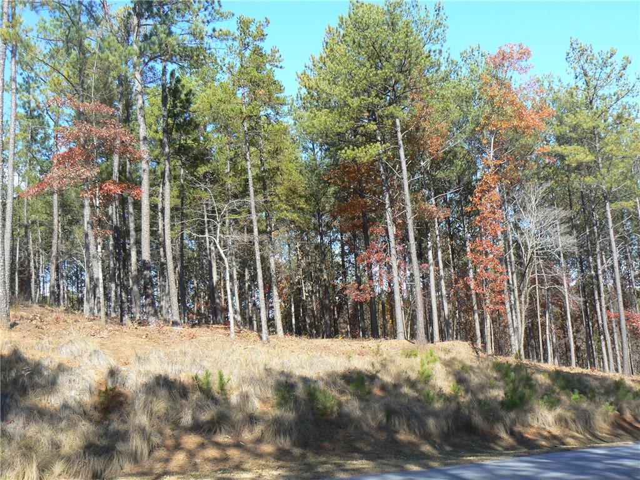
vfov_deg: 39.7
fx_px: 666
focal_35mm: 36
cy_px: 240
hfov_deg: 51.4
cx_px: 320
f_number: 5.6
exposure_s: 1/200
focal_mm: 6
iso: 80
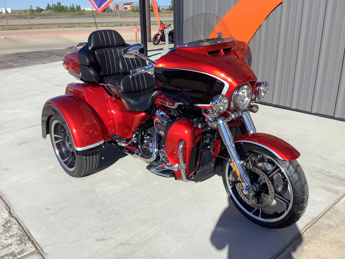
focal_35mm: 31
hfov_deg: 58.4
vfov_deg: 45.4
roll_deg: -0.6
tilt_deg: -19.4
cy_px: 130
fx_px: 309
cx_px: 172
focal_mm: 3.3
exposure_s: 1/1481
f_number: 2.4
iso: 25
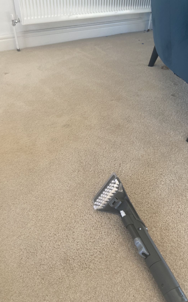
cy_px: 151
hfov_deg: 44.5
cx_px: 92
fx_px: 230
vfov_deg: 66.5
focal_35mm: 28
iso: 100
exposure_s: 1/121
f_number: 1.8
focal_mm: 4.25
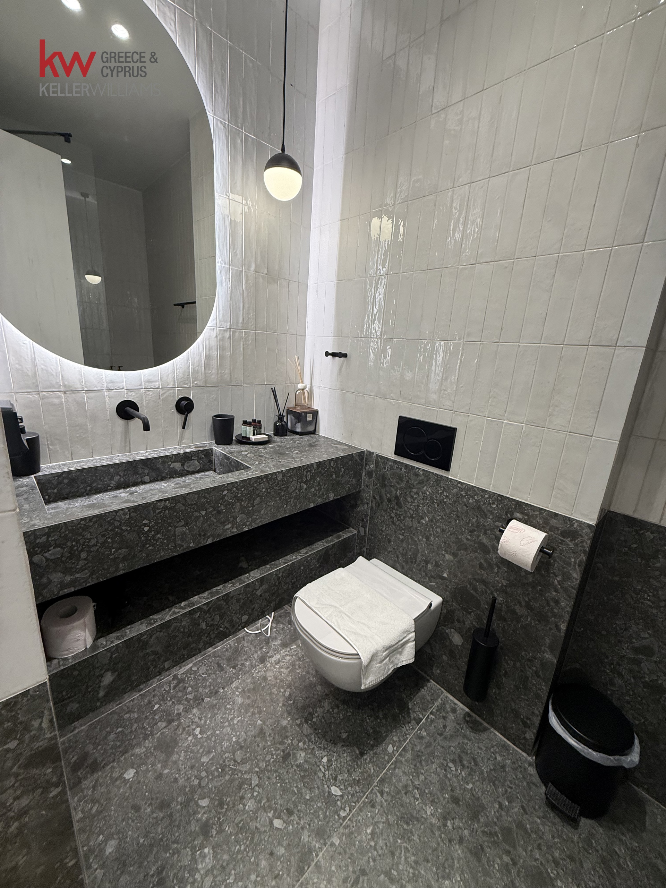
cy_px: 444
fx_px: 359
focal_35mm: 14
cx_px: 333
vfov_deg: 102.1
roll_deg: -4.3
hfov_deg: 85.7
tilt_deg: -14.2
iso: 160
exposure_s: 1/100
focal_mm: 2.22
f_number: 2.2
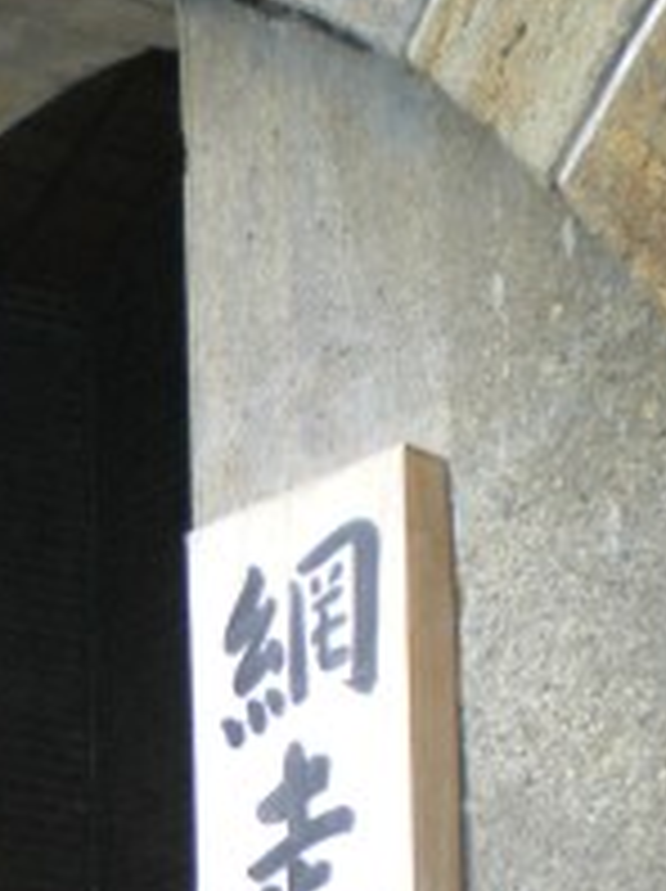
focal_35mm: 86
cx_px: -27
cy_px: 922
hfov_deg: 16.7
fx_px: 2211
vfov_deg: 21.8
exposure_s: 1/50
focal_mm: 6.3
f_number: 3.1
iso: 320
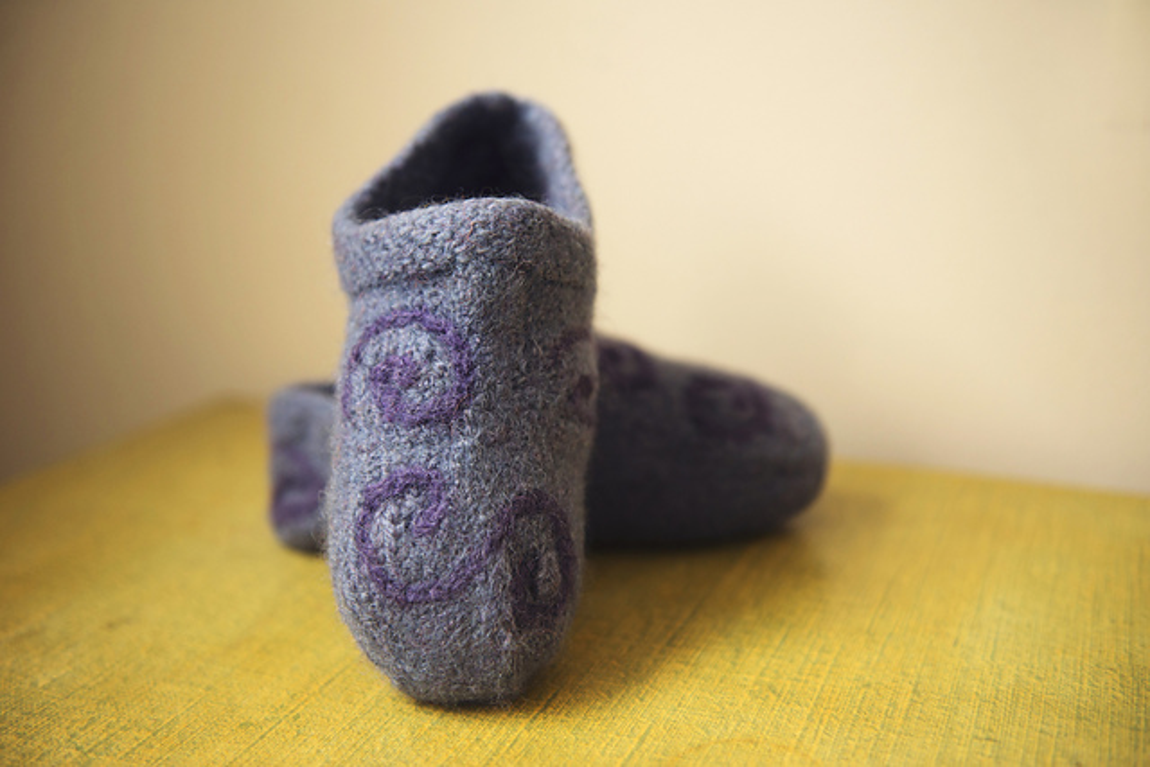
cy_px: 384
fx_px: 1342
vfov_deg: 31.9
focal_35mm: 42
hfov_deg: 46.4
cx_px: 575
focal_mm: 42
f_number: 2.8
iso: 800
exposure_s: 1/60
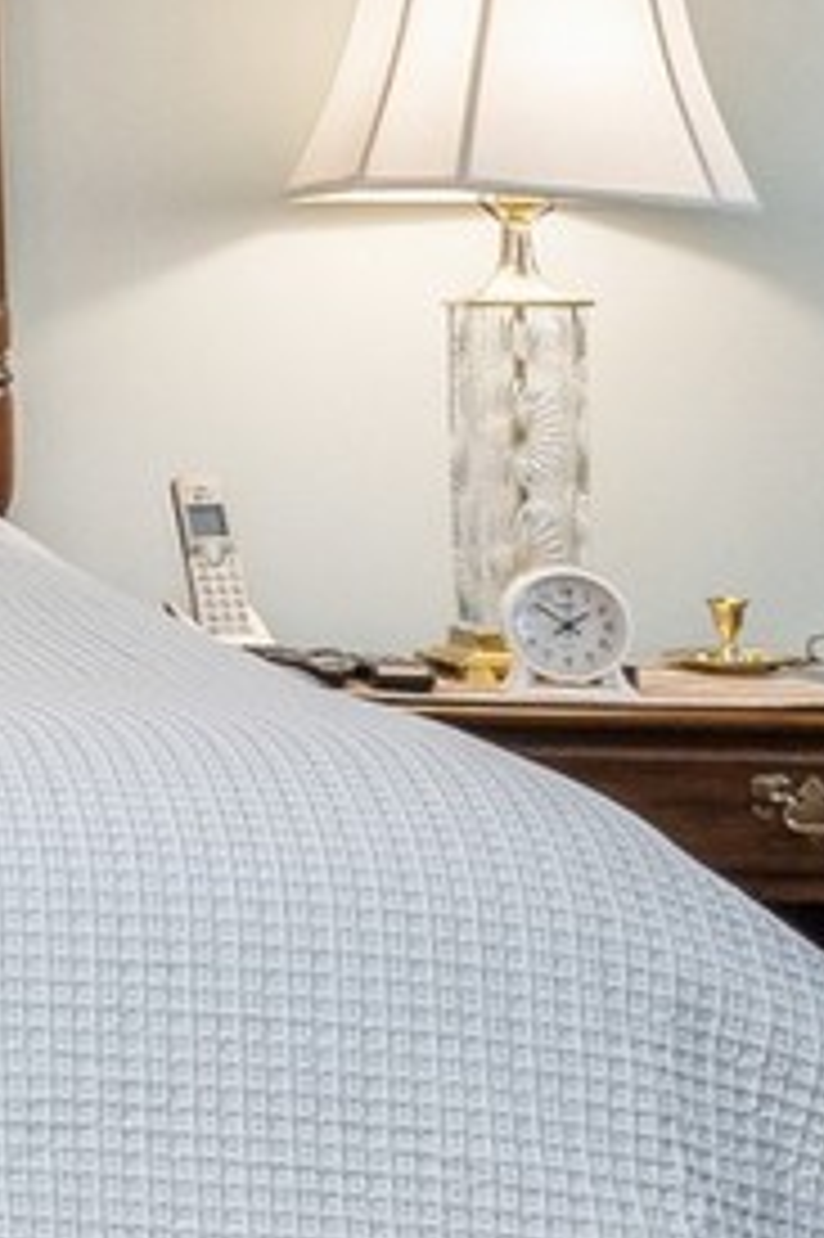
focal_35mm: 106
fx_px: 3644
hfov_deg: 9.4
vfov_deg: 19.1
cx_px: -1837
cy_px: 221
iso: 250
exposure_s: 1/13
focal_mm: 12
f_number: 8
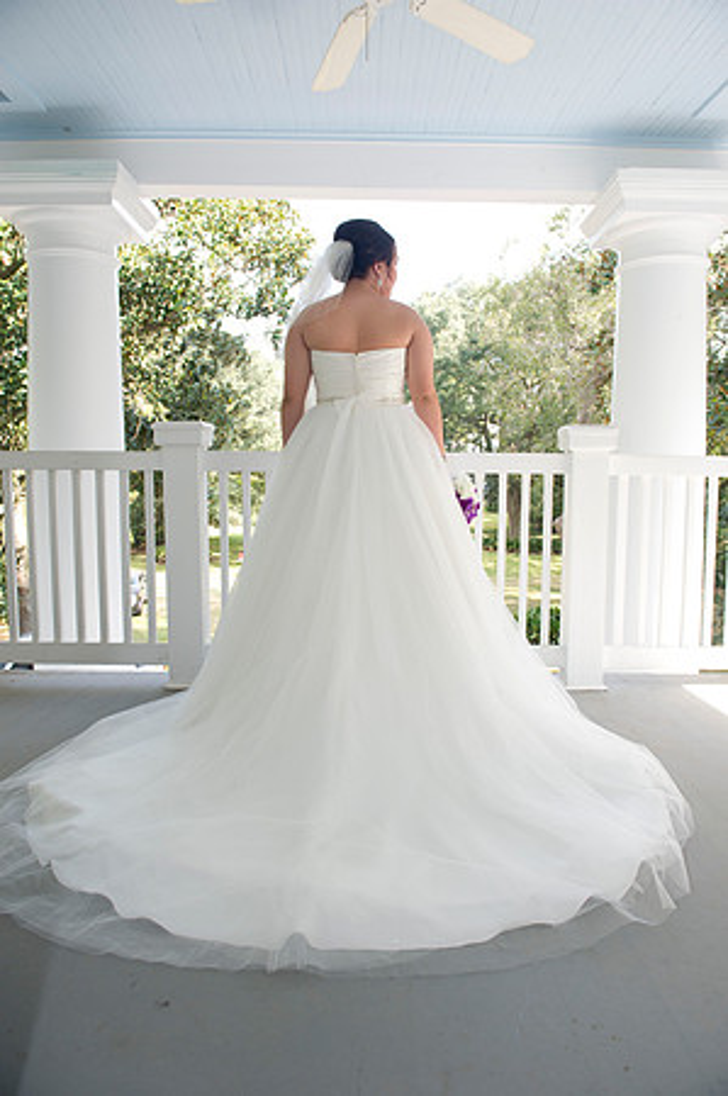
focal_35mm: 24
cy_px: 548
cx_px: 364
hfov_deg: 53.0
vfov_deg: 73.8
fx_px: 730
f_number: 5.6
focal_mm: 24
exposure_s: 1/125
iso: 320
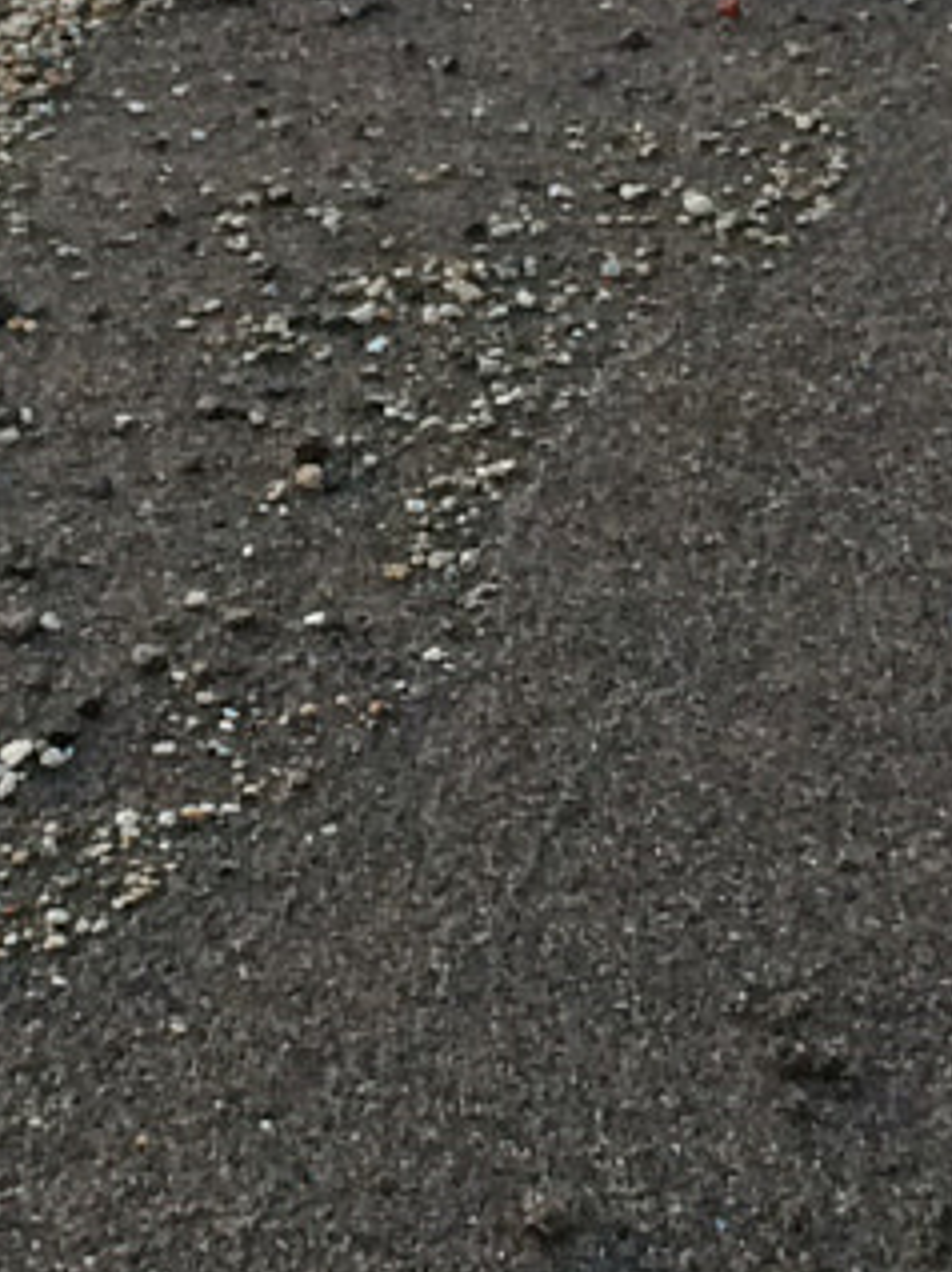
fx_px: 5544
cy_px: 452
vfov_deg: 13.1
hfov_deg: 9.8
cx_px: 204
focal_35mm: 151
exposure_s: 1/30
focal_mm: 4.12
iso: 40
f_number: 2.2
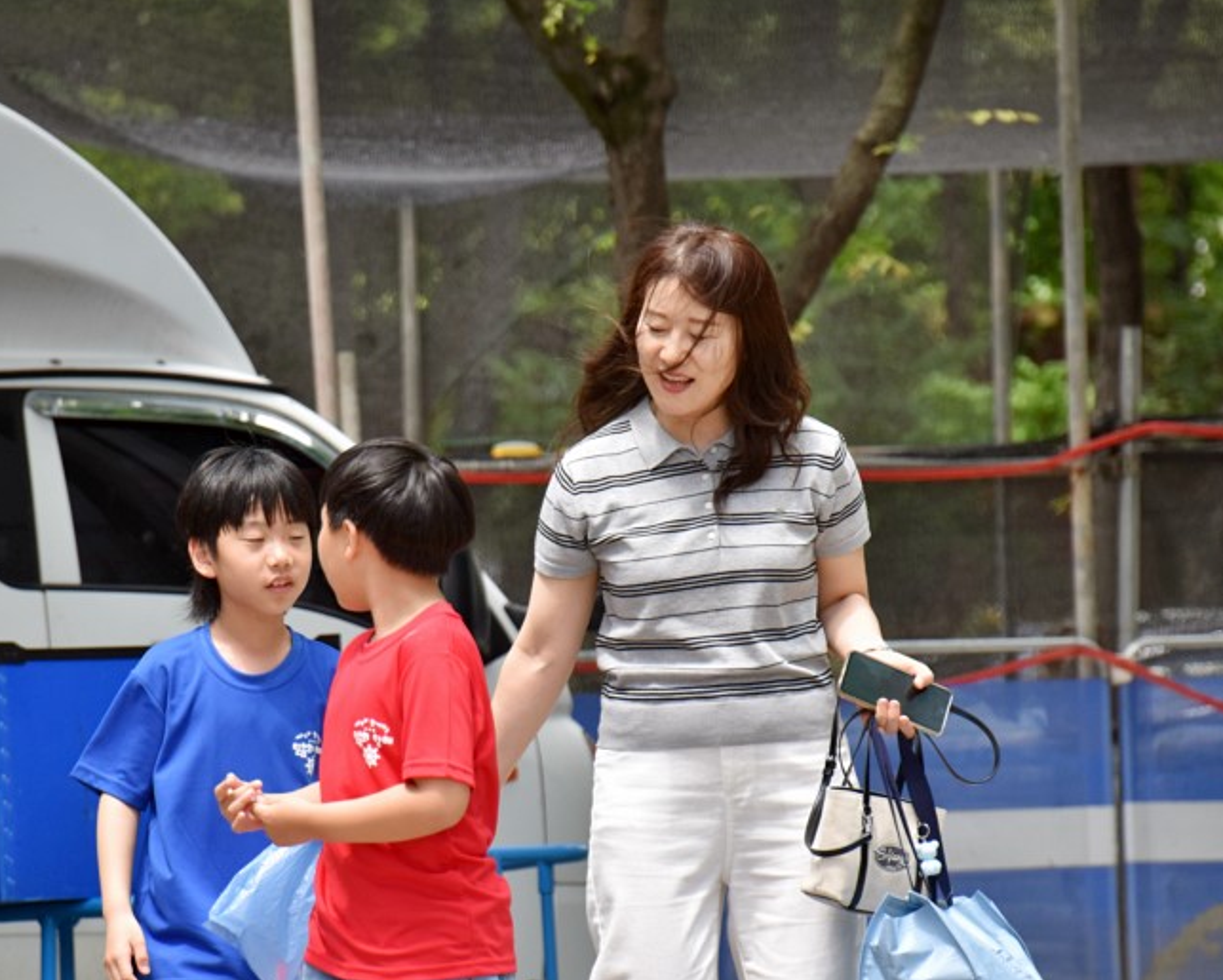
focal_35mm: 345
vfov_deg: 4.5
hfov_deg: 5.6
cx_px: 479
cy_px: 554
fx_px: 12481
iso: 360
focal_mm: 175
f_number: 6.3
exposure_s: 1/500
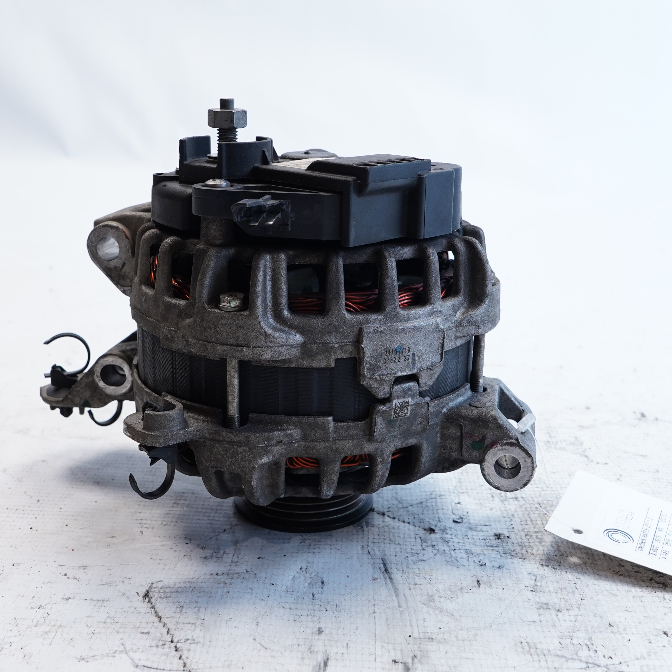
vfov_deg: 38.3
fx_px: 966
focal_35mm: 44
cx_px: 291
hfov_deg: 38.3
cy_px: 335
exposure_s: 1/50
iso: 800
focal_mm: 23
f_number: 8
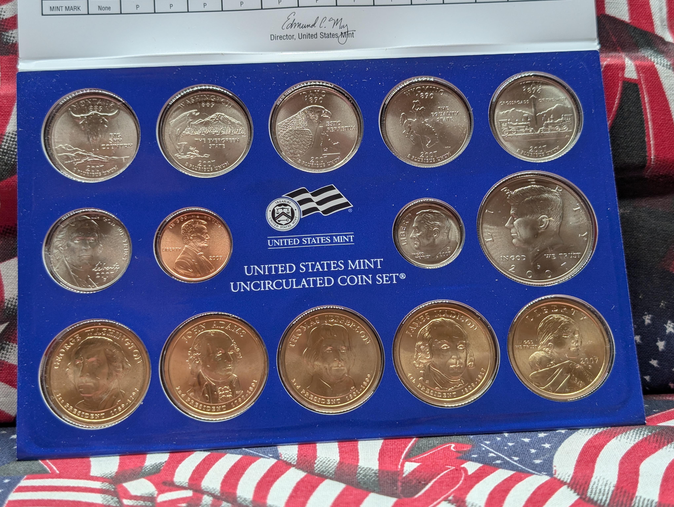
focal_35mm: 49
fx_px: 955
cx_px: 337
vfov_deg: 29.7
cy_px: 254
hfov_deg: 38.9
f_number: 1.68
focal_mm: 6.9
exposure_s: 1/123
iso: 87
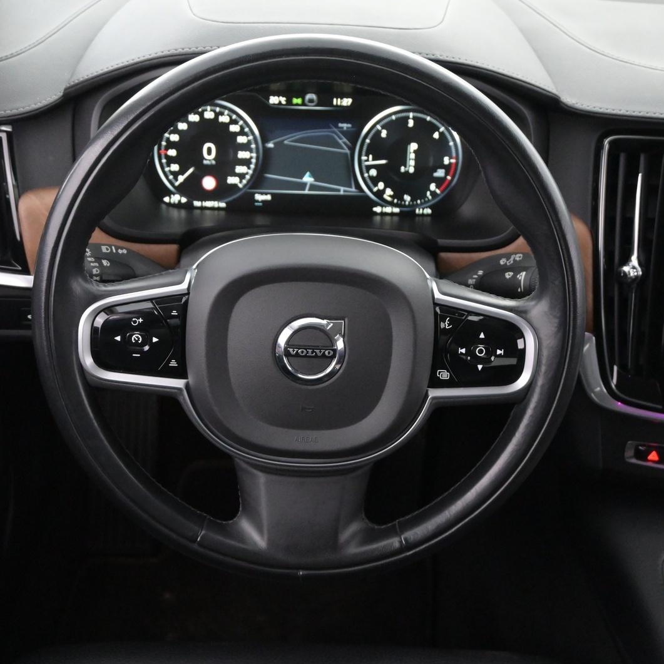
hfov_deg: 34.9
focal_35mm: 49
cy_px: 333
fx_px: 1056
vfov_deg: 34.9
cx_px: 317
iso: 5000
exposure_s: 1/40
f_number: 4.2
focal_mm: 25
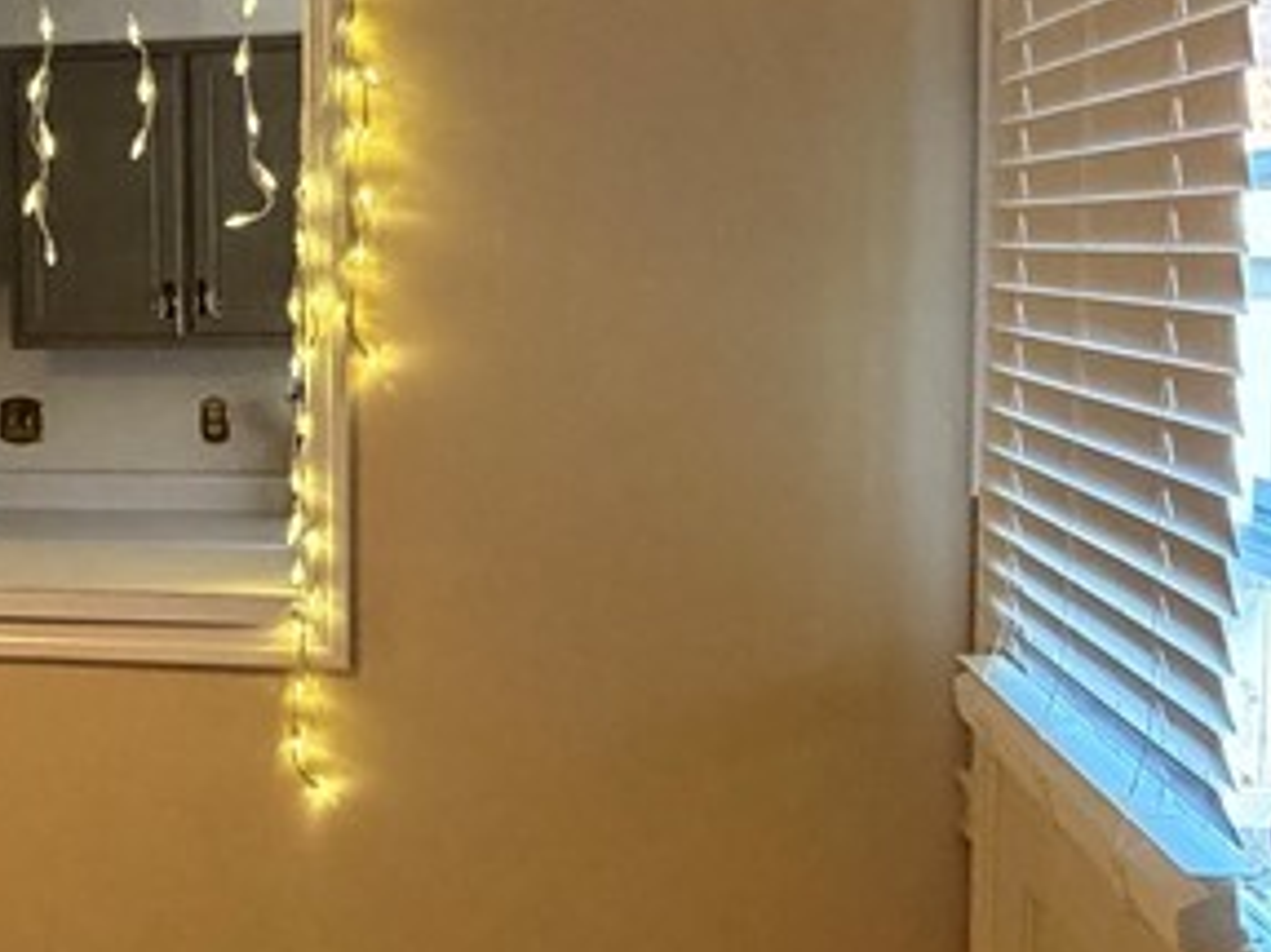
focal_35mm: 50
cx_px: 115
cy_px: 403
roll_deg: +1.8
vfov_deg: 29.0
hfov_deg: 35.8
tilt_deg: -3.5
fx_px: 1835
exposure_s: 1/60
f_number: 2.2
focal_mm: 2.22
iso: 500
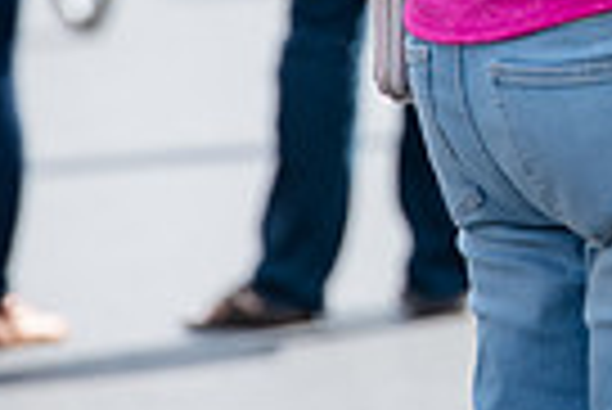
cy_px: -241
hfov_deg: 2.5
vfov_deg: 1.7
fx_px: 13768
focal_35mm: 809
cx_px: 896
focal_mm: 190
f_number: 5.6
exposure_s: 1/400
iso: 160
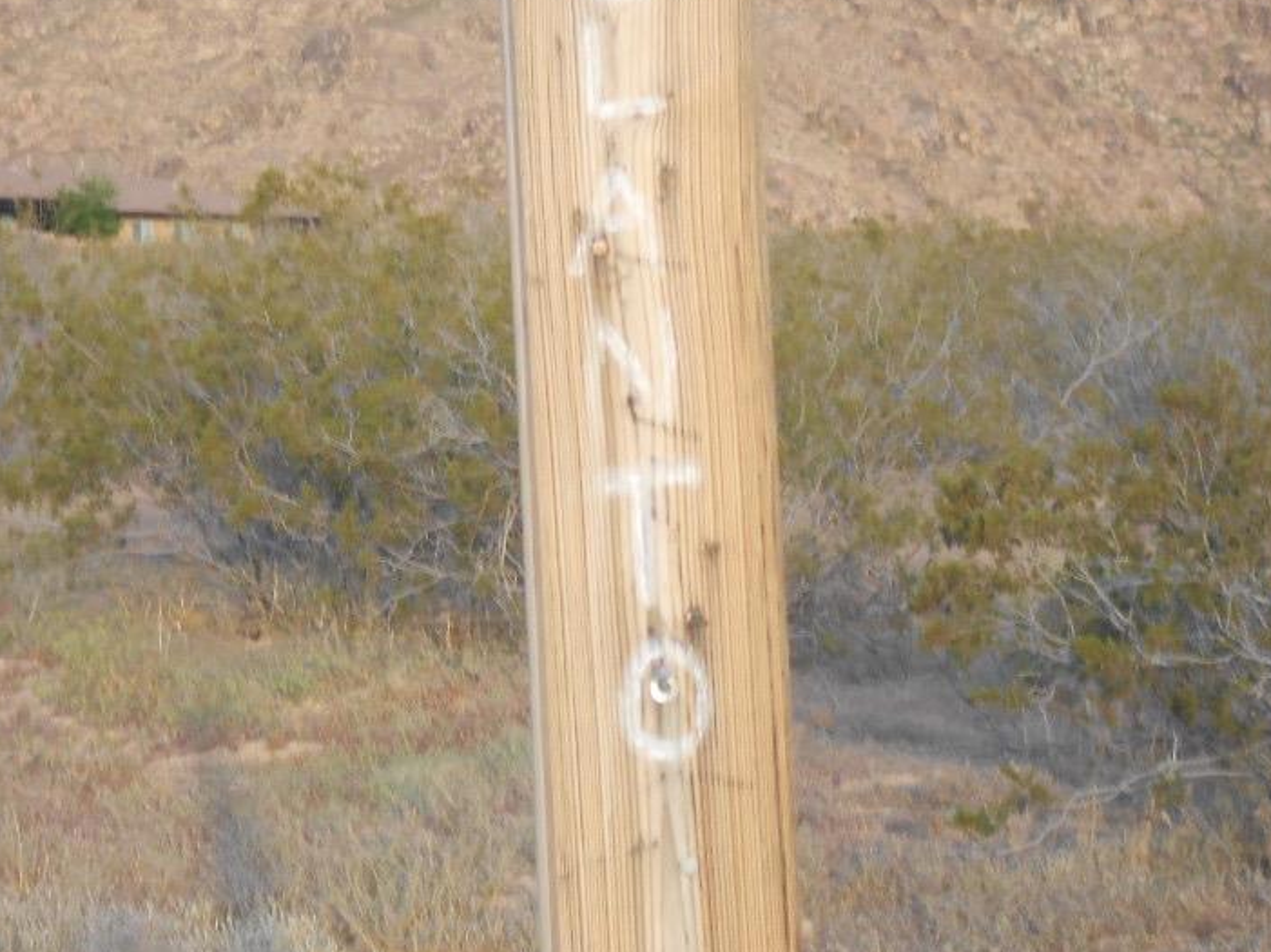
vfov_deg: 7.8
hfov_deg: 10.4
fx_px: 6973
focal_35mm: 190
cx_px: 419
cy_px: 350
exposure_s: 1/60
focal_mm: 23
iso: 160
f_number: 6.5
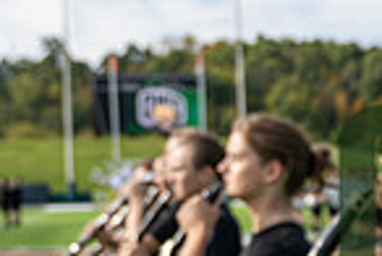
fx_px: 1074
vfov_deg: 13.5
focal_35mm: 101
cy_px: 229
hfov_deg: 18.4
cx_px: 536
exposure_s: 1/250
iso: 80
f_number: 4.5
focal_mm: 25.5
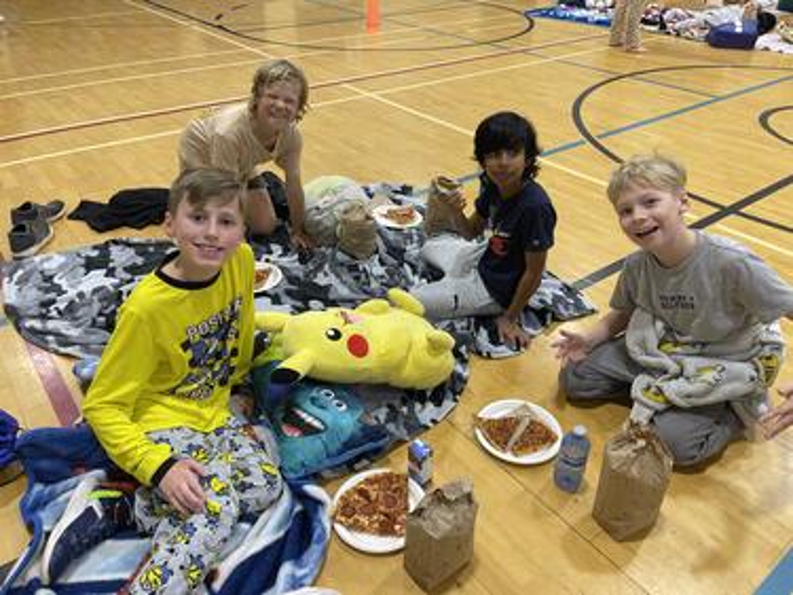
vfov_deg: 54.9
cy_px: 298
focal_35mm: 25
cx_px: 396
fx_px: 573
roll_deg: -0.6
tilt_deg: -34.2
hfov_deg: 69.4
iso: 80
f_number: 1.6
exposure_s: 1/60
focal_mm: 5.1
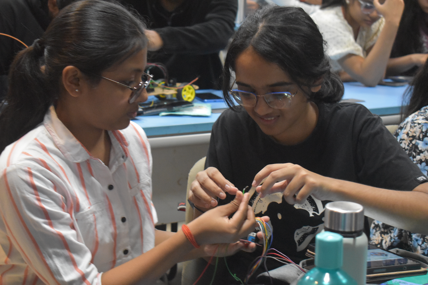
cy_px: 142
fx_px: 856
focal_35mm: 72
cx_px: 214
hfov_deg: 28.1
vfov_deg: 18.9
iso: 5000
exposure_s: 1/60
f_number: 5.3
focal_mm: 48
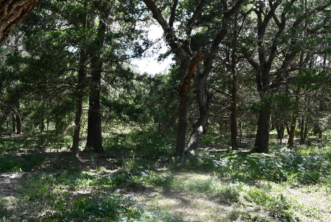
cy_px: 111
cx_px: 166
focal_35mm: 36
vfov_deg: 37.0
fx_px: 331
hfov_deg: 53.1
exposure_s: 1/250
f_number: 5.6
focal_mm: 18
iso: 320
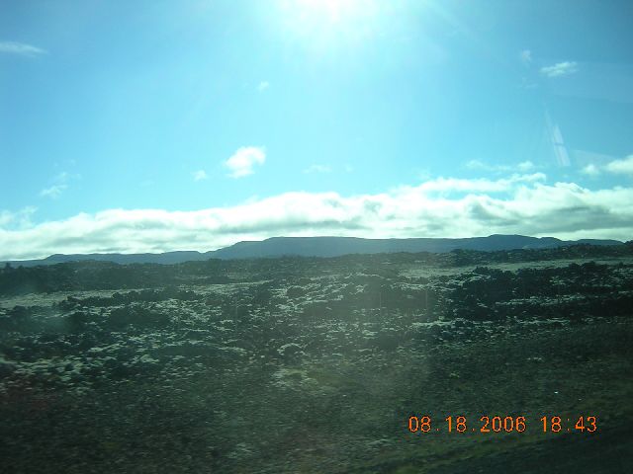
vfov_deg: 39.7
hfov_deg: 51.4
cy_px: 237
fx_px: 658
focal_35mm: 36
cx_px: 316
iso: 100
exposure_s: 1/589
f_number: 2.6
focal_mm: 4.7
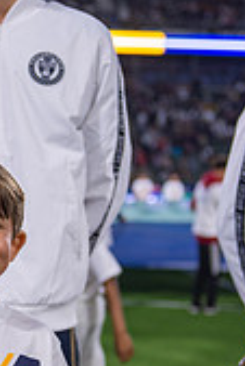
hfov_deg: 11.6
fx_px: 1192
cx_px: -26
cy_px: 243
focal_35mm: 117
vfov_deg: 17.4
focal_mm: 44
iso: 640
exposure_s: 1/1250
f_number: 2.8
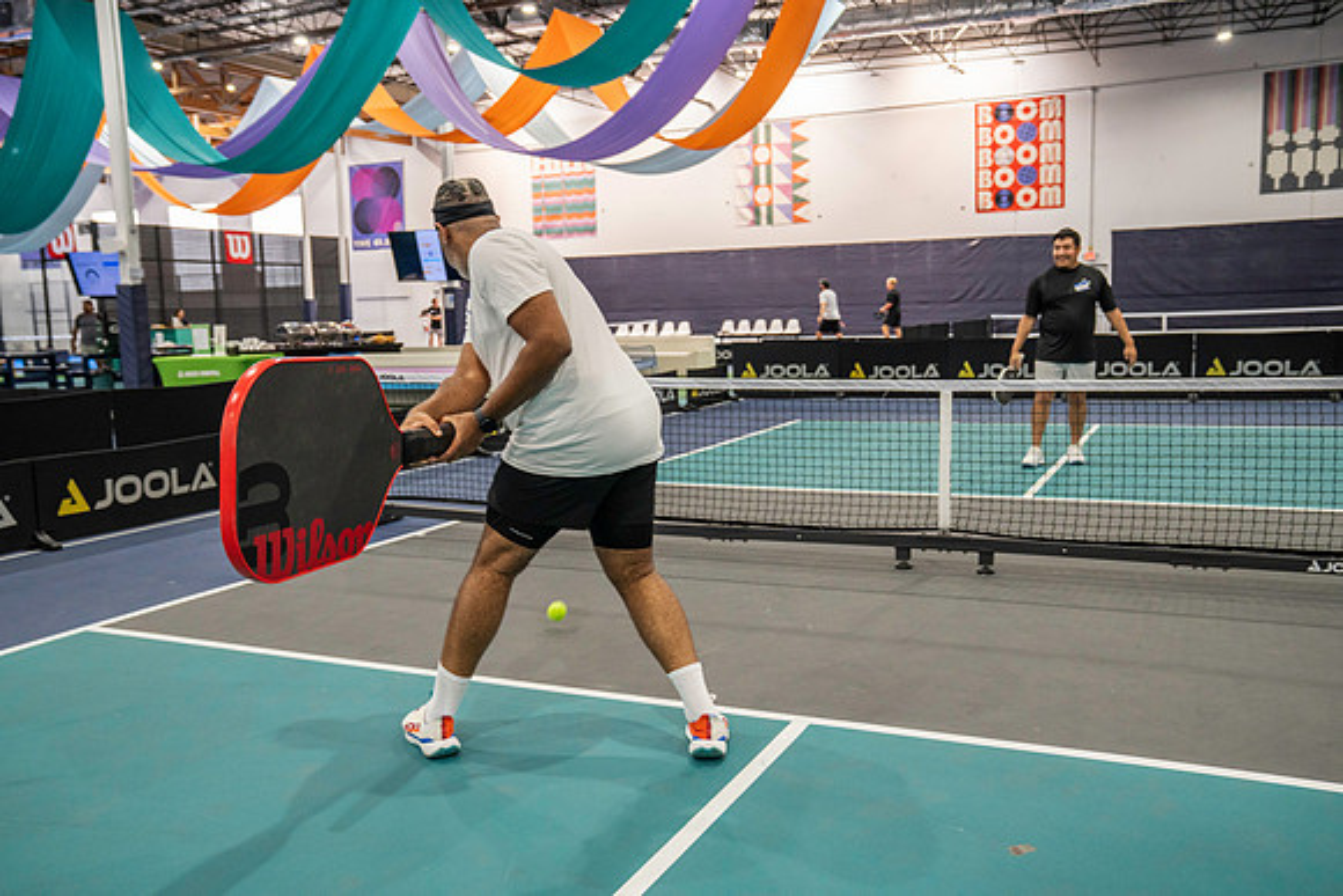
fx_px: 1194
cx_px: 672
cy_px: 448
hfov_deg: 58.7
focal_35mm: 32
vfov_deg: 41.1
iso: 2000
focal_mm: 32
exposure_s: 1/320
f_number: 4
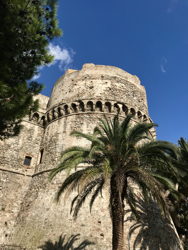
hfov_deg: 49.7
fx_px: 203
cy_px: 125
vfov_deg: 63.4
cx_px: 94
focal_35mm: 28
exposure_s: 1/2660
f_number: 1.8
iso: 20
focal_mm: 3.99
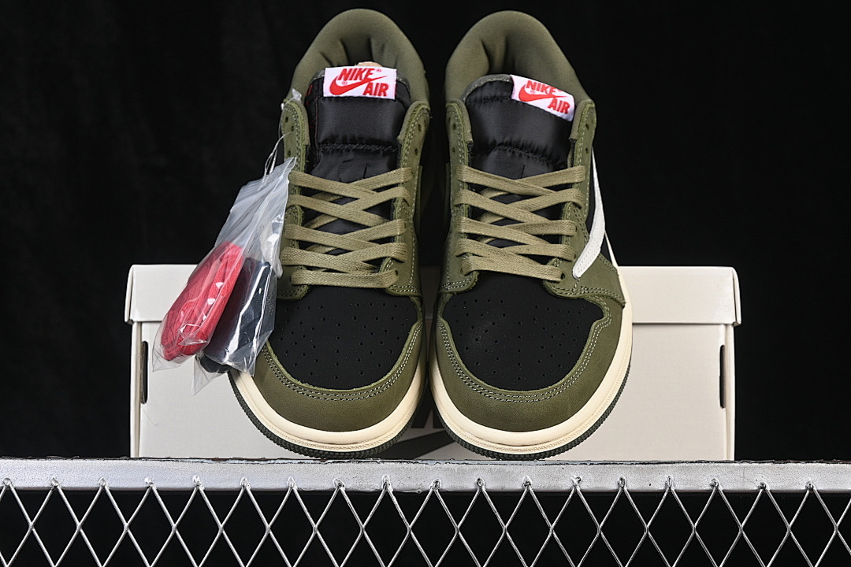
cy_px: 284
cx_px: 426
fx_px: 1773
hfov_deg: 27.0
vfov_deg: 18.2
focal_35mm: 75
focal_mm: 50
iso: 160
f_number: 6.3
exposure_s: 1/60
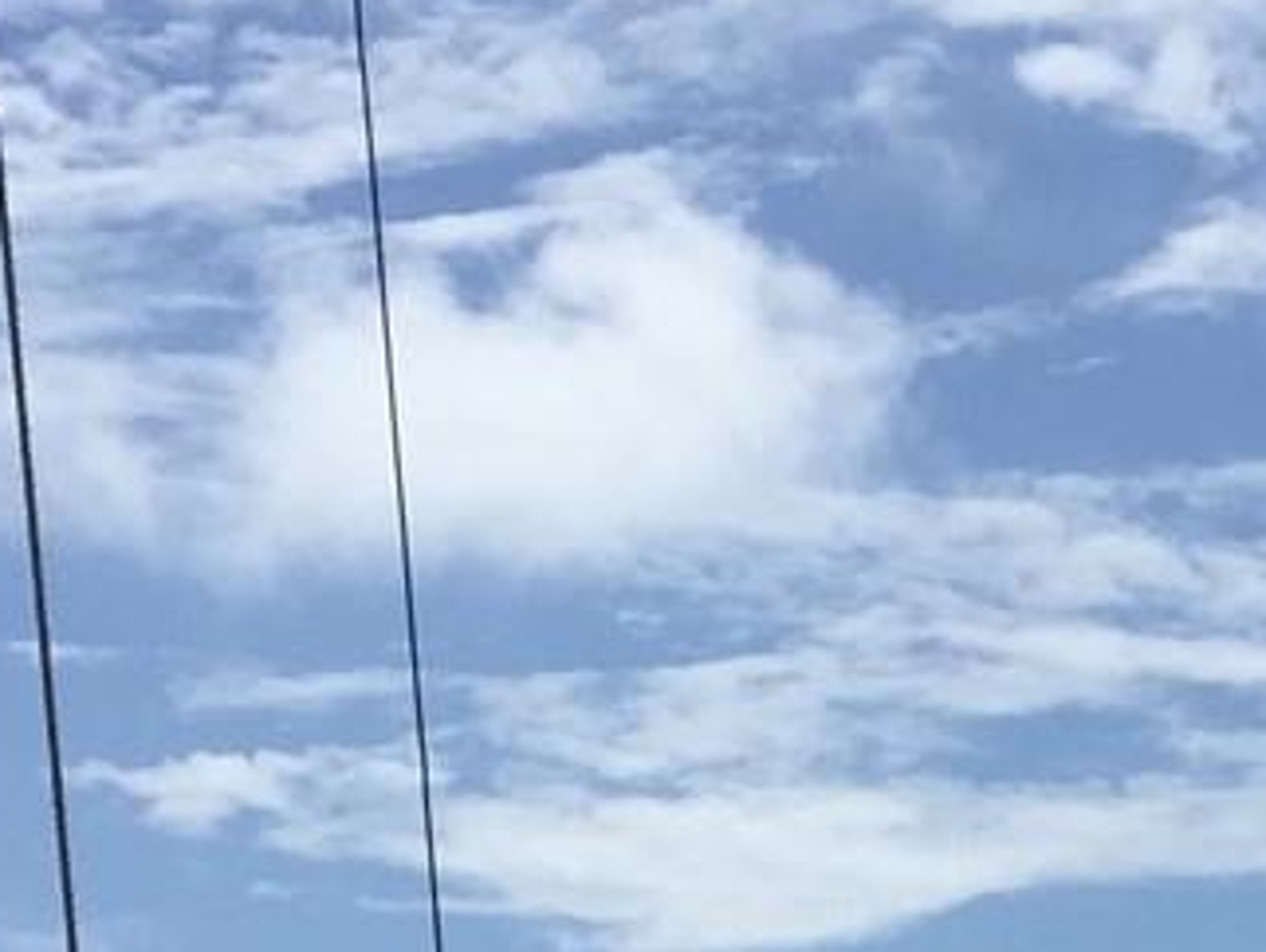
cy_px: 1994
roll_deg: +0.6
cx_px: 1392
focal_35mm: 144
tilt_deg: -0.5
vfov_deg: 9.5
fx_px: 5270
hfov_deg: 13.4
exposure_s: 1/3968
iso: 32
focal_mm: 4.15
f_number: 2.2
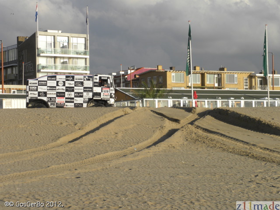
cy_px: 105
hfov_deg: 18.7
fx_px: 849
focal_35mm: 105
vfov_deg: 14.1
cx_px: 140
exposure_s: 1/256
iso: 64
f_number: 6.3
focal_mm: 18.8
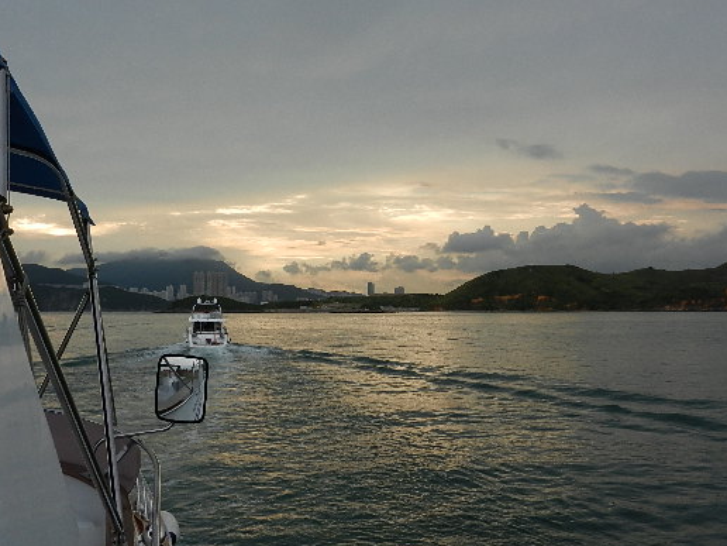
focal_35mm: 36
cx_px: 372
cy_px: 293
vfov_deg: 39.6
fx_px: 756
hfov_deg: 51.3
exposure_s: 1/500
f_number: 3.6
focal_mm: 5.1
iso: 160
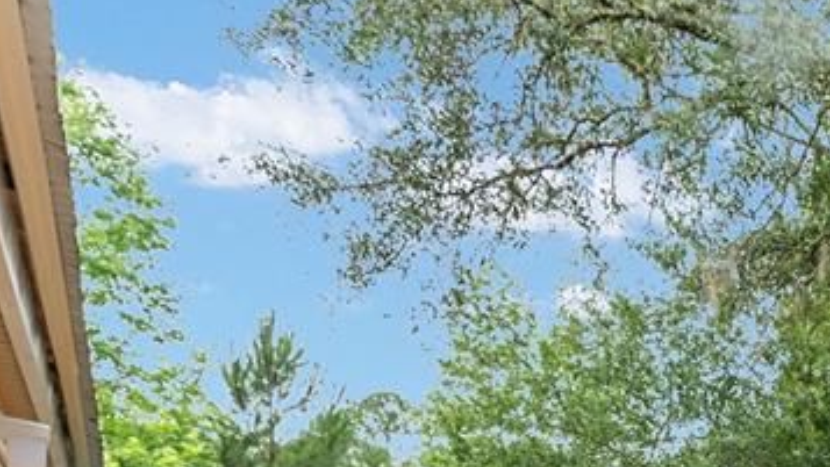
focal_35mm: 42
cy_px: 671
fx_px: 925
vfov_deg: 23.5
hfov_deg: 32.8
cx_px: 1128
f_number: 7.1
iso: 400
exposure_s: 1/125
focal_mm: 14
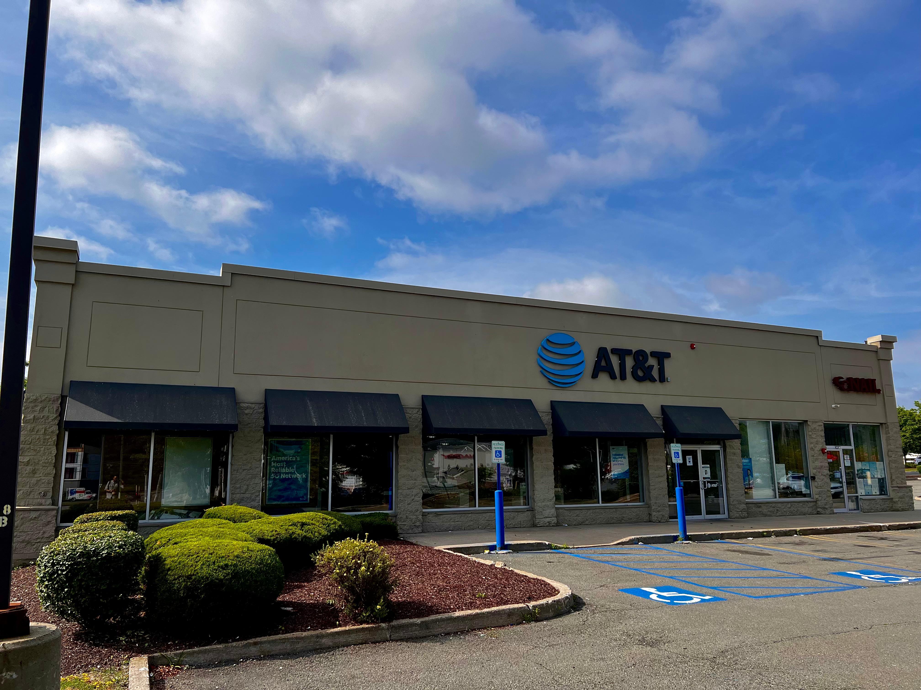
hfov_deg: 67.3
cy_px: 345
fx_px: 692
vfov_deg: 53.1
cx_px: 460
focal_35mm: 26
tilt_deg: +10.5
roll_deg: +0.7
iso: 50
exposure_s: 1/5882
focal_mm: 5.7
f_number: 1.5
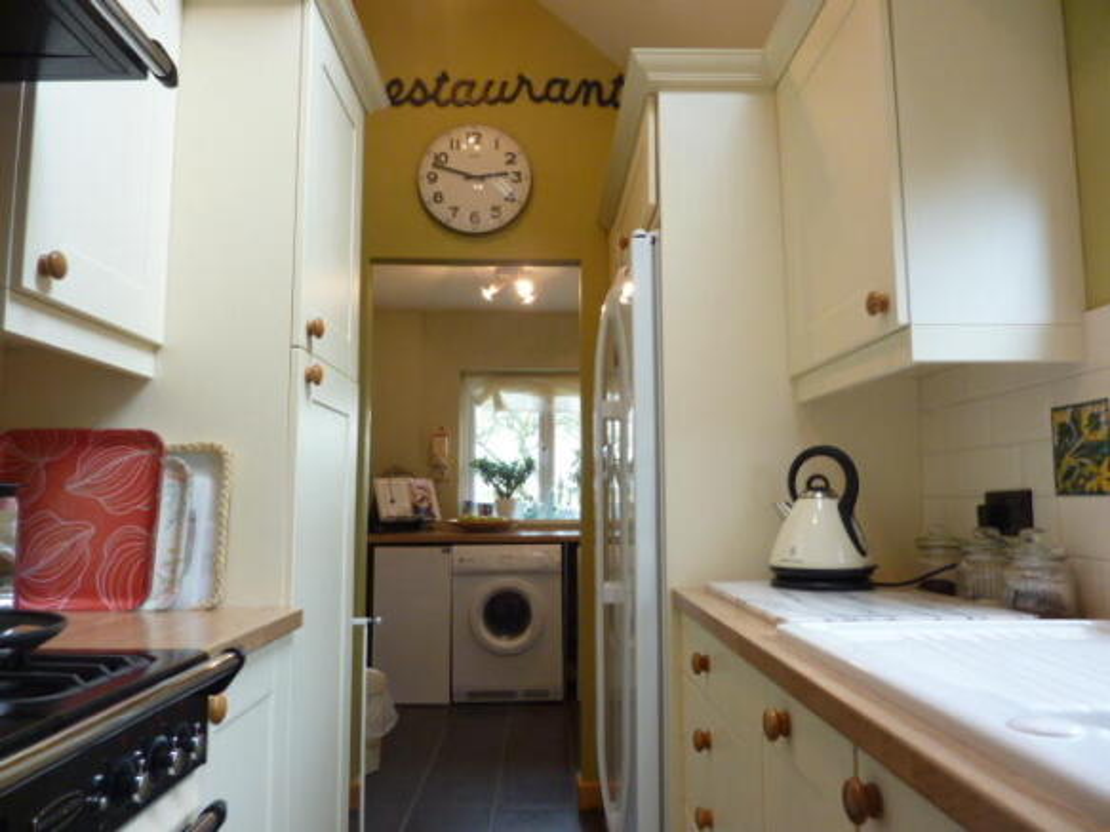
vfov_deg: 54.9
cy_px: 416
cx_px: 555
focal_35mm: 25
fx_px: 801
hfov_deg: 69.4
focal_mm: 4.1
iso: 200
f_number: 3.3
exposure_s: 1/30
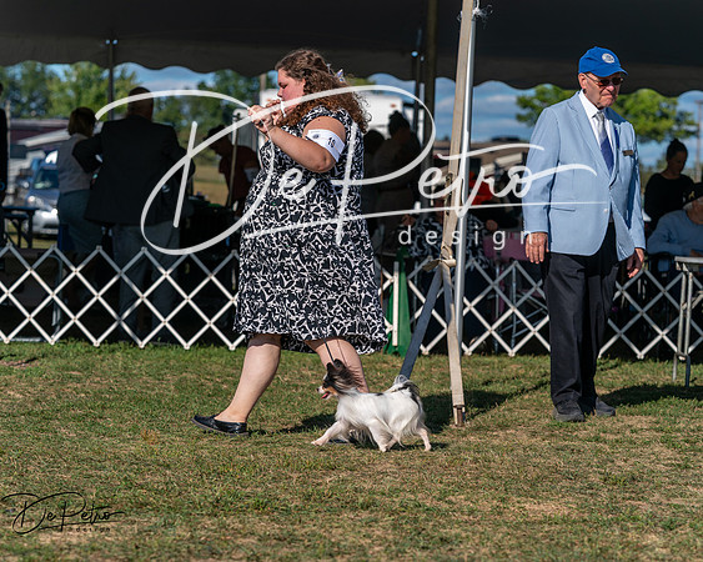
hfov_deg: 16.3
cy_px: 281
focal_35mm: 118
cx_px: 352
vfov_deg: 13.0
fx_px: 2459
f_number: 4.5
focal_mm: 105
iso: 100
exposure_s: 1/1250
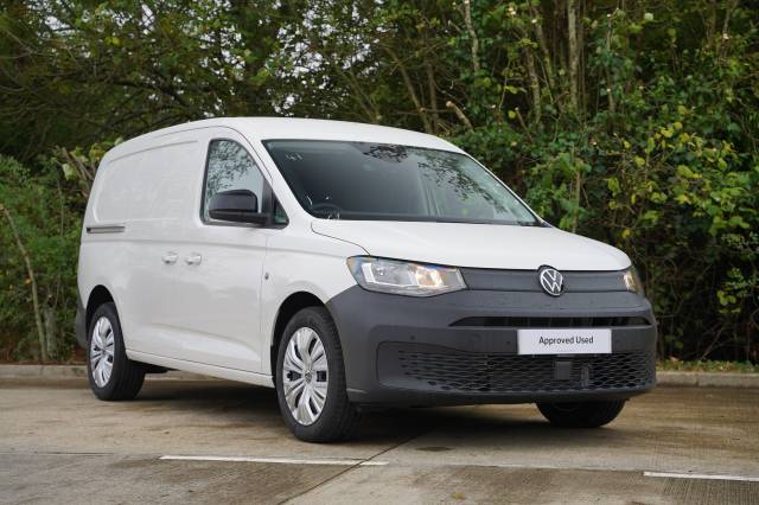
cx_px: 380
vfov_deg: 22.0
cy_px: 252
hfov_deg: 32.6
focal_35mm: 62
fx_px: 1298
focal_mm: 61.6
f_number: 4
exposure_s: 1/80
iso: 160
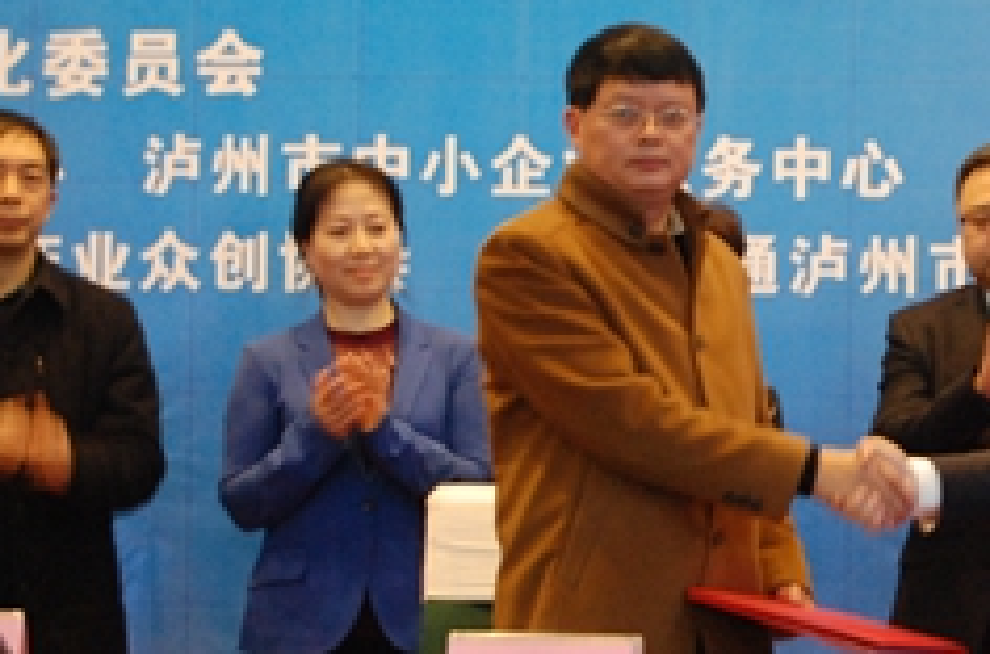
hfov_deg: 11.7
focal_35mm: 175
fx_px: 4801
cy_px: 419
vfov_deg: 7.8
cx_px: 990
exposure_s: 1/15
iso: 1600
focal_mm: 55
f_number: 5.6
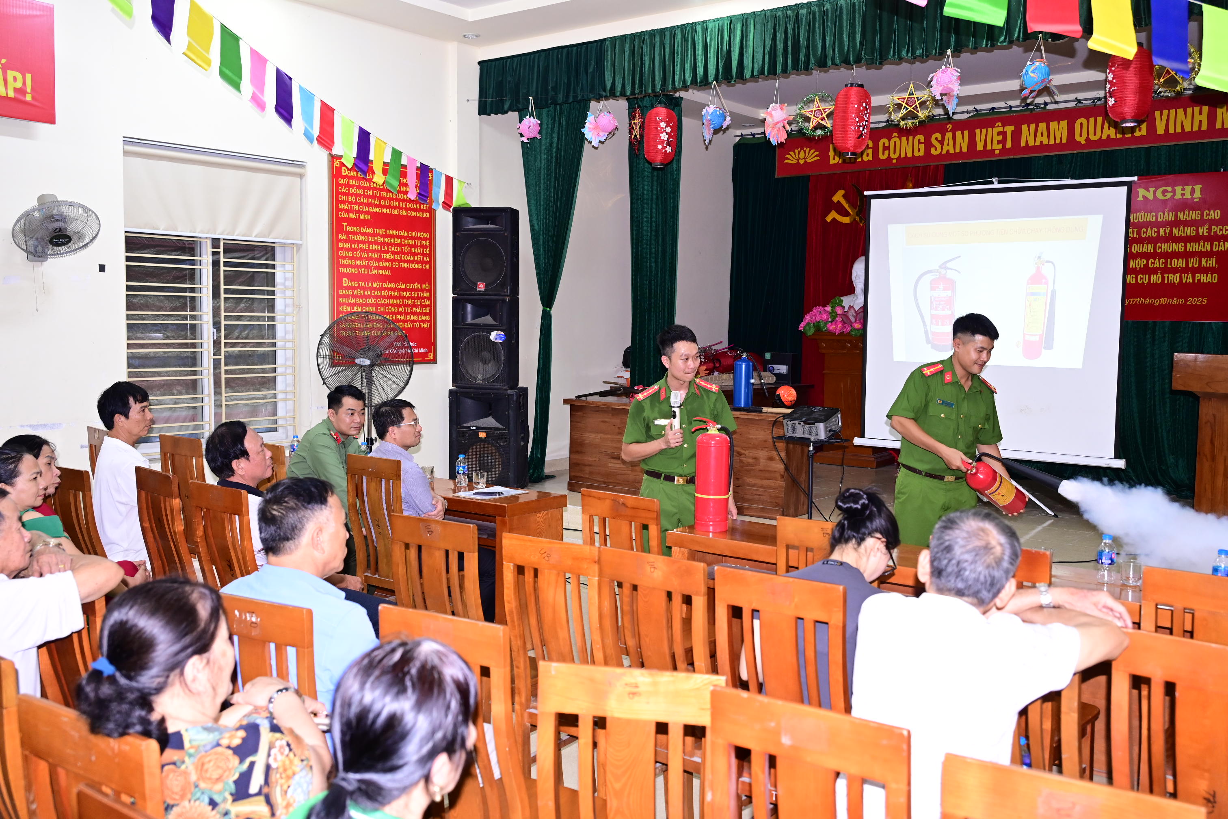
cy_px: 410
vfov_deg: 40.0
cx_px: 614
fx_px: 1126
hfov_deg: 57.2
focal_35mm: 33
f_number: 4
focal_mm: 33
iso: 2000
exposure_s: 1/125
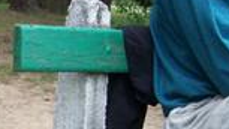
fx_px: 941
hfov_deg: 13.1
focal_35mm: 155
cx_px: -114
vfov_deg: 7.6
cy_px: 225
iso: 80
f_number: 2.7
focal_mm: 5.6
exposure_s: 1/382
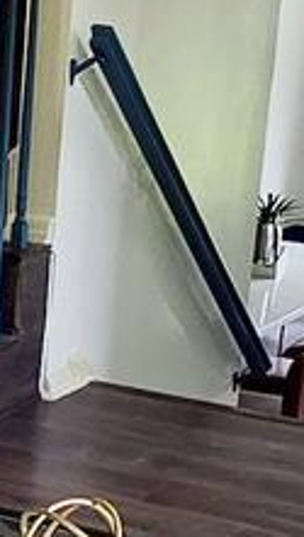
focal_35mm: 131
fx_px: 1869
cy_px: 481
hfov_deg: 8.9
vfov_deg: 16.2
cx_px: -260
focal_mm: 2.2
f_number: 2.2
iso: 125
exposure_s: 1/120
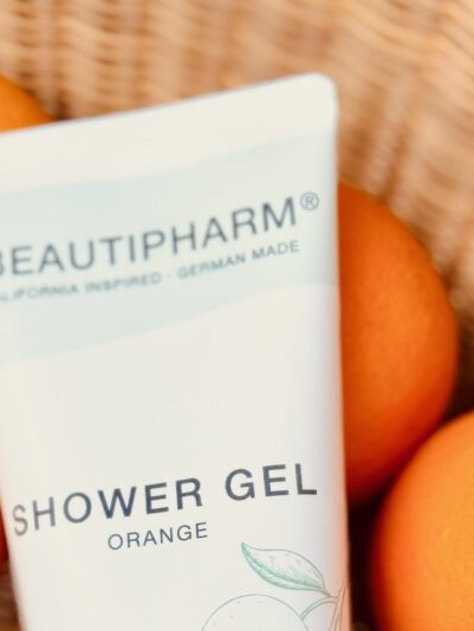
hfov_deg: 16.1
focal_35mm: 92
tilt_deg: -71.8
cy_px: 598
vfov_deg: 20.7
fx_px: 1678
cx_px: 181
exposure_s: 1/3257
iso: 64
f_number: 1.78
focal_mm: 6.76
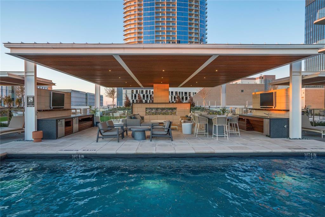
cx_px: 162
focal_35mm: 20
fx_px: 180
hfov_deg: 84.0
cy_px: 108
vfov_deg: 61.9
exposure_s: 1/125
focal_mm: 20
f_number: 8
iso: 1600
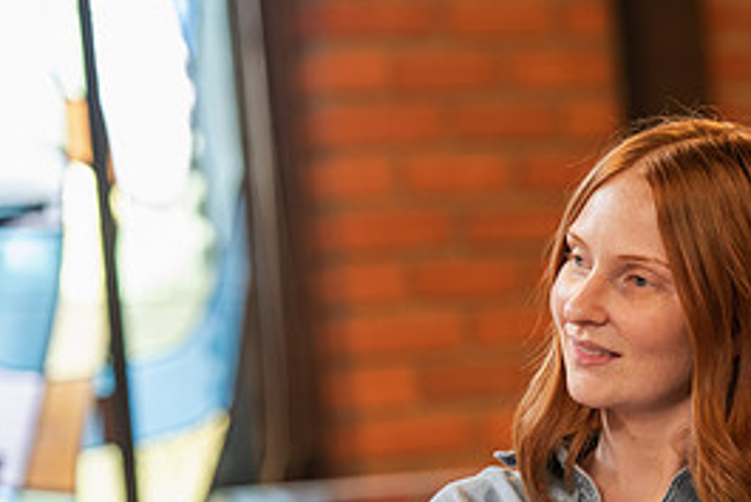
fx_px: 6157
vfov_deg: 4.7
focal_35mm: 295
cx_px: 683
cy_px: 472
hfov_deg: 7.0
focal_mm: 135
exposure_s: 1/125
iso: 640
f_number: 2.8
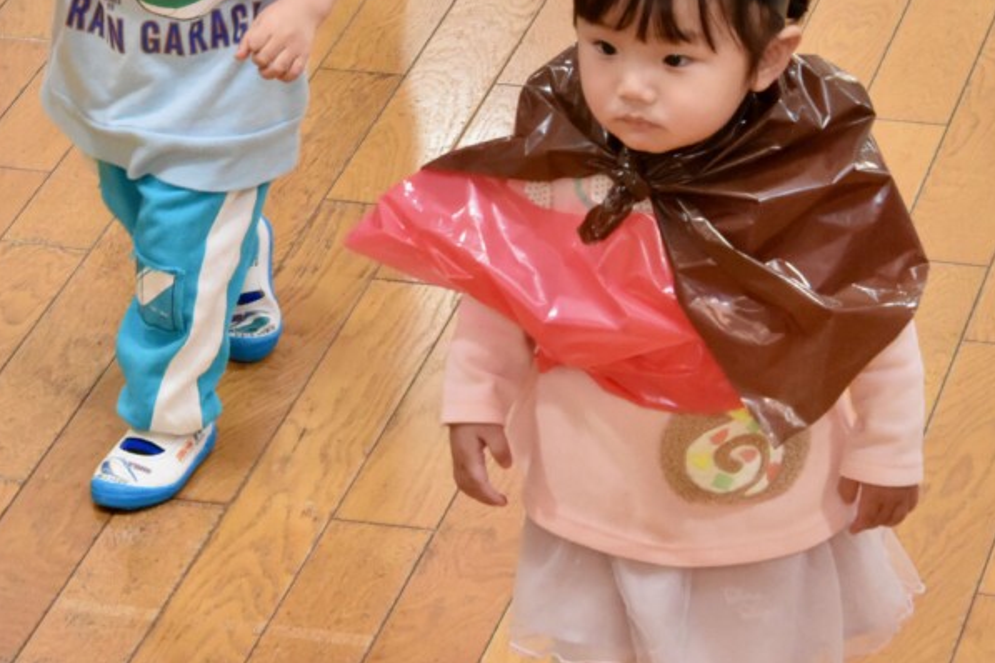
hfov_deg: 10.4
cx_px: 132
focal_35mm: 197
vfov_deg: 6.9
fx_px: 5444
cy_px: 0
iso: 6400
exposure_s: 1/200
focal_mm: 98
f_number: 11
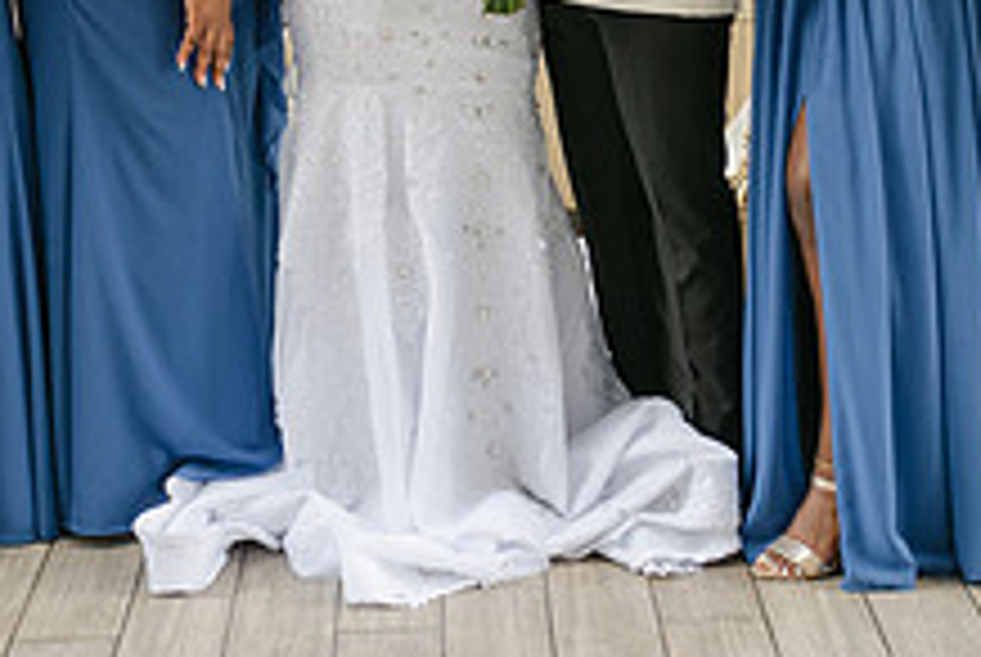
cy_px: -151
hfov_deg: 21.4
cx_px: 483
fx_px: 2592
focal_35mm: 95
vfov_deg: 14.0
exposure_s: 1/125
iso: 320
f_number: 2.8
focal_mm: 35
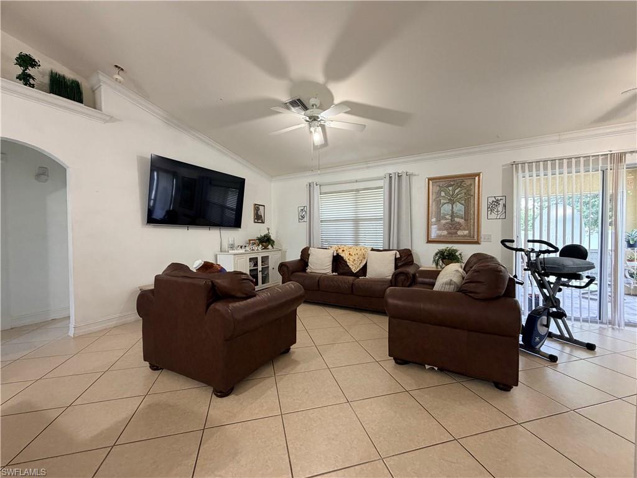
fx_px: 258
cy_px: 239
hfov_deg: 102.1
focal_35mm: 14
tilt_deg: -1.6
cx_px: 318
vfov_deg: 85.7
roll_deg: +1.1
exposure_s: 1/60
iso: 250
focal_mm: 2.22
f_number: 2.2
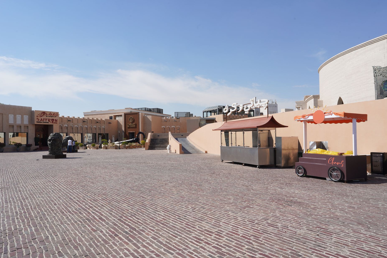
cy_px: 132
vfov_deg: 49.6
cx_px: 182
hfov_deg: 69.3
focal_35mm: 26
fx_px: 280
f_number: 18
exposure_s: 1/100
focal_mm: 24
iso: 100
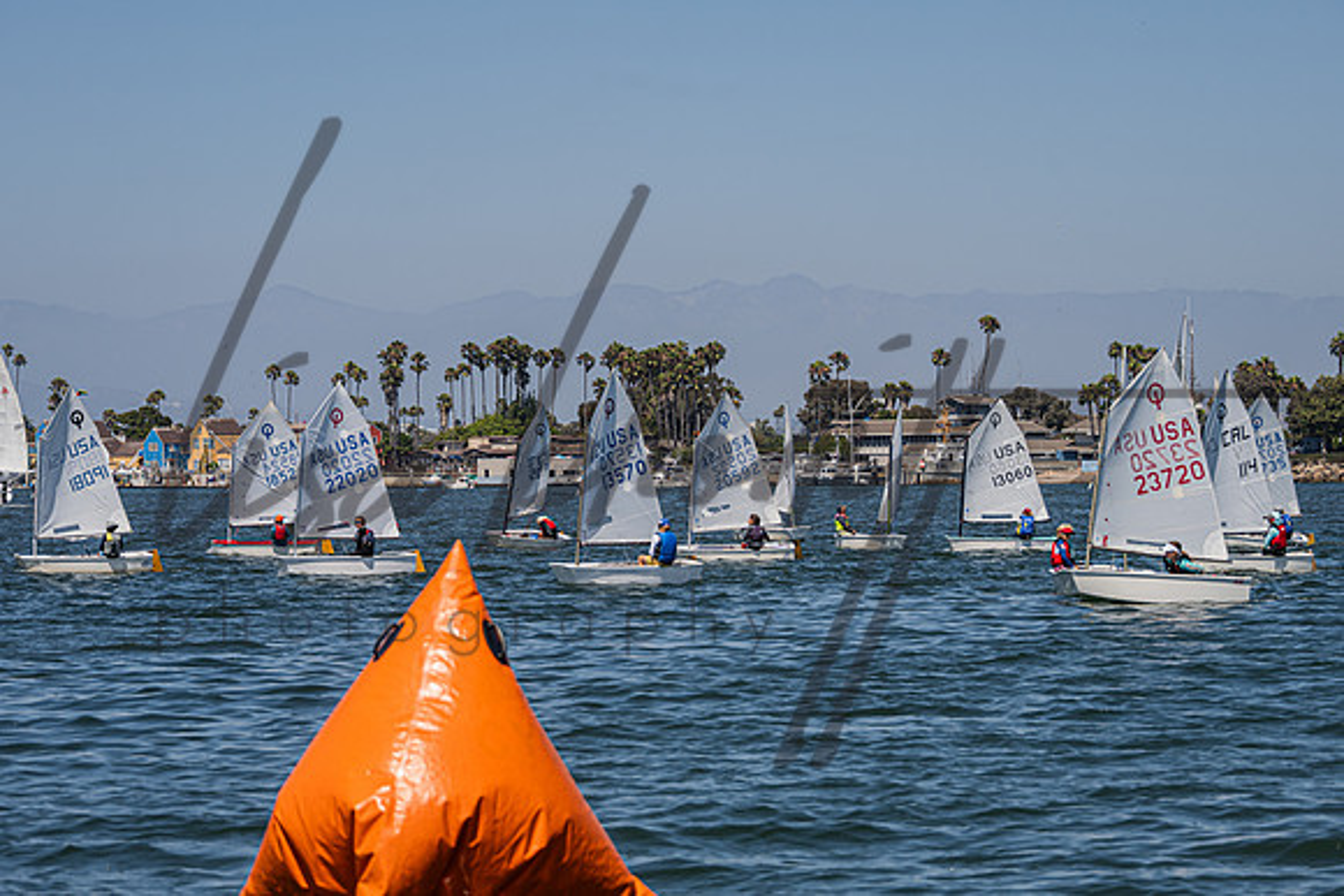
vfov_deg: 10.5
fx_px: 4888
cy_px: 507
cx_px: 667
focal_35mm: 131
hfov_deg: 15.7
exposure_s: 1/1000
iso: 250
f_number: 6.3
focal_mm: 105
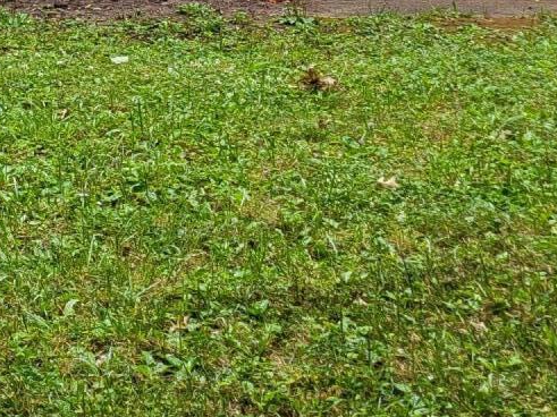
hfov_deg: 18.1
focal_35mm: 106
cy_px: -256
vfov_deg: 13.0
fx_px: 1705
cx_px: 14
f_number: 1.8
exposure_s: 1/151
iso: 40
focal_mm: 5.4
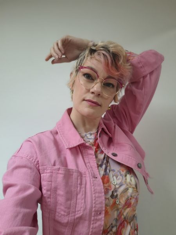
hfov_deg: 54.9
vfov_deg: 69.4
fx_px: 169
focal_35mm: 25
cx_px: 88
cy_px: 118
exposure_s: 1/33
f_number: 2.2
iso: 400
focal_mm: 3.72
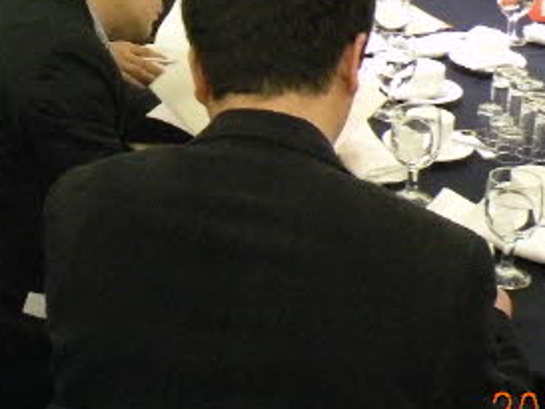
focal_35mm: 84
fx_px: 1323
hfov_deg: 22.4
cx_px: 4
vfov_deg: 16.8
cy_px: -94
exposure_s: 1/22.7
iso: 400
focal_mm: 4.7
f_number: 2.8
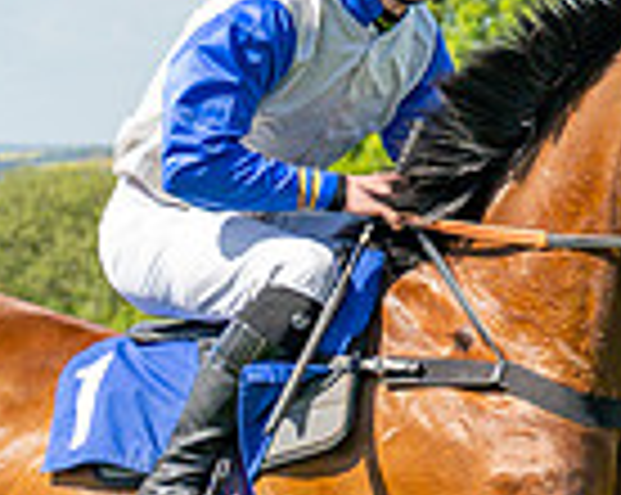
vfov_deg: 3.2
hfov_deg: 4.1
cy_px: 441
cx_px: 522
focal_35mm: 476
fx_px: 8736
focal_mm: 70
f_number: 4
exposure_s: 1/2500
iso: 400
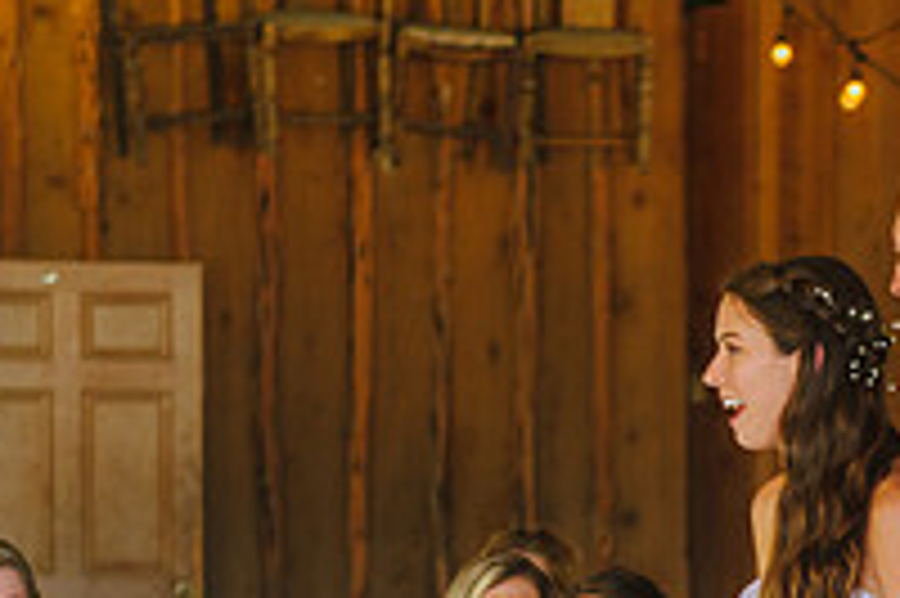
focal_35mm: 203
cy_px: 650
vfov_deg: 6.7
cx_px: 806
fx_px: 5071
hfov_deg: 10.1
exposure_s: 1/100
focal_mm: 70
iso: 250
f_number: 2.8
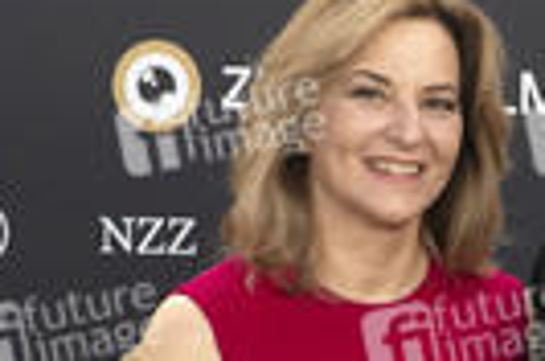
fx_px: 4168
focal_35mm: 276
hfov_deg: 7.5
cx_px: 522
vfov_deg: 4.9
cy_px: 336
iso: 400
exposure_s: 1/200
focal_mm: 70
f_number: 4.5
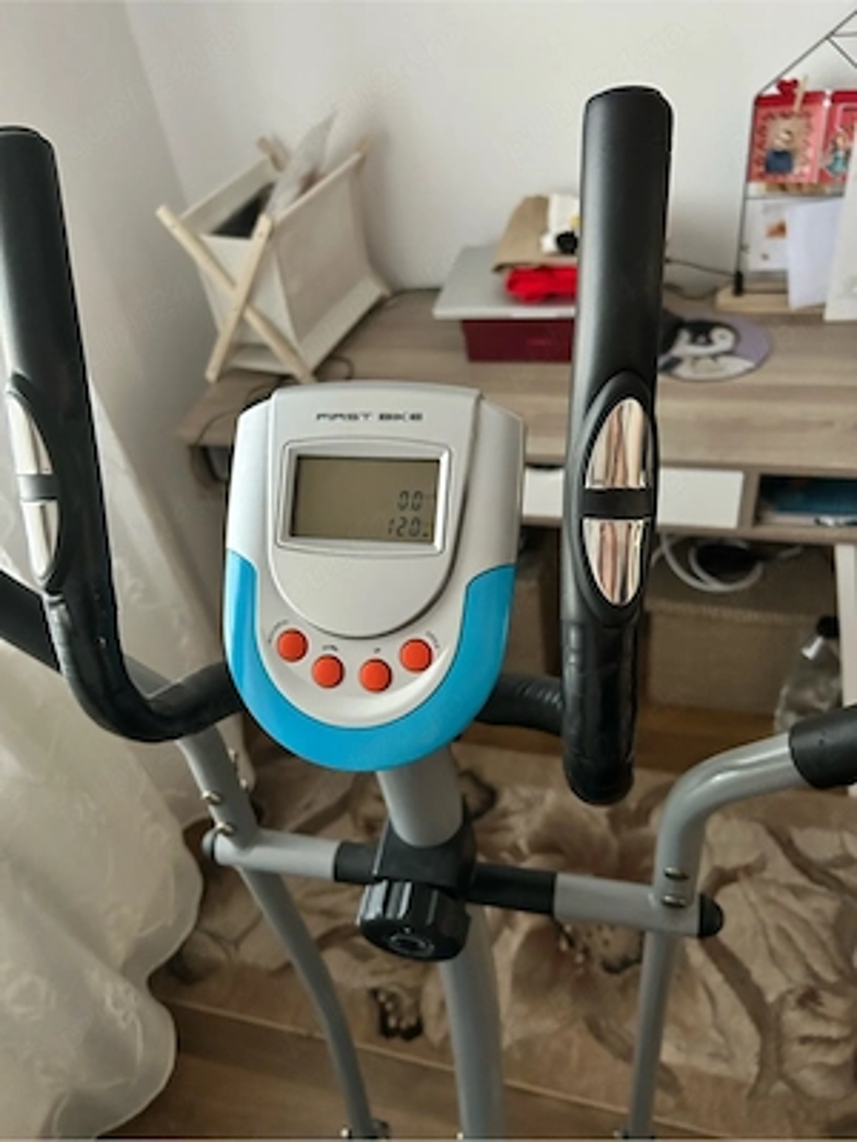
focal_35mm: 26
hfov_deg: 53.1
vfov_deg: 67.3
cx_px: 428
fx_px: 858
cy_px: 571
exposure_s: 1/36
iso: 640
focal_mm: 5.7
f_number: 1.5
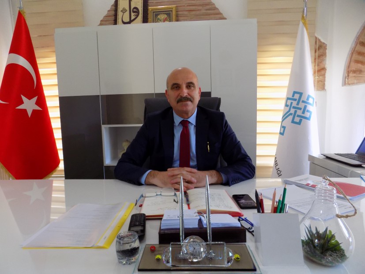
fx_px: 242
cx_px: 182
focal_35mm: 23
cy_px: 137
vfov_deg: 58.9
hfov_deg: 73.9
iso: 250
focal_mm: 4
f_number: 3.1
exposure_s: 1/30
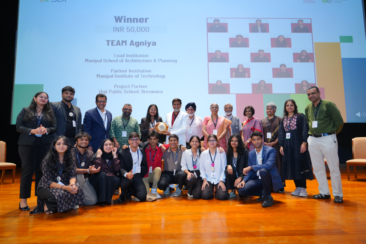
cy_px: 122
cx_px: 183
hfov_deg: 73.7
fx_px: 244
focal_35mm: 24
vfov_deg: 53.1
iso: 1600
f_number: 4
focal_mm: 24
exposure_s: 1/100
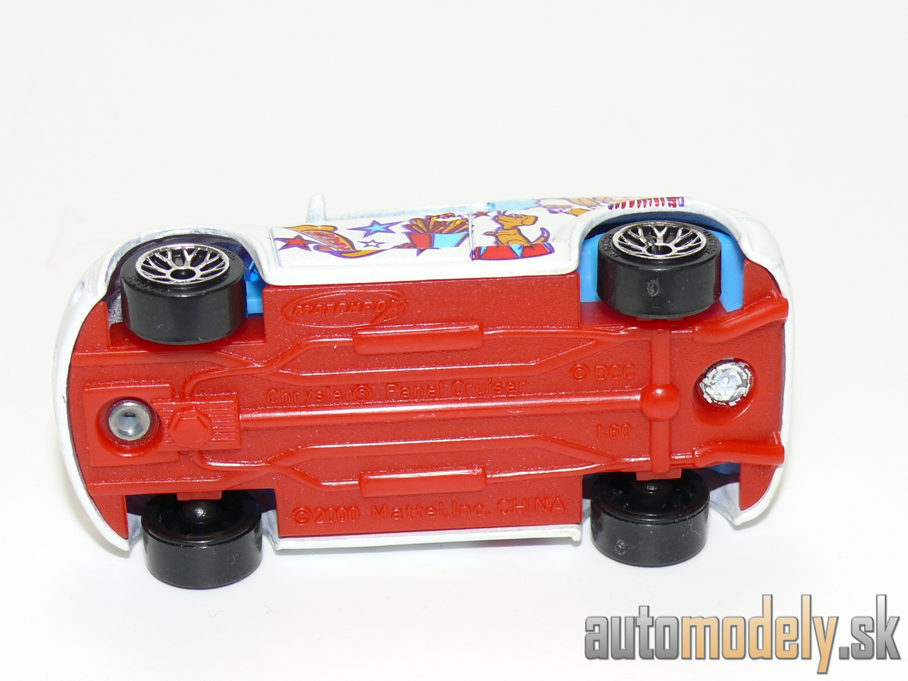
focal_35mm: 105
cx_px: 454
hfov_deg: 18.7
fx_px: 2754
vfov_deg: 14.1
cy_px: 340
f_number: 4
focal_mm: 13.7
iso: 100
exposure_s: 1/30
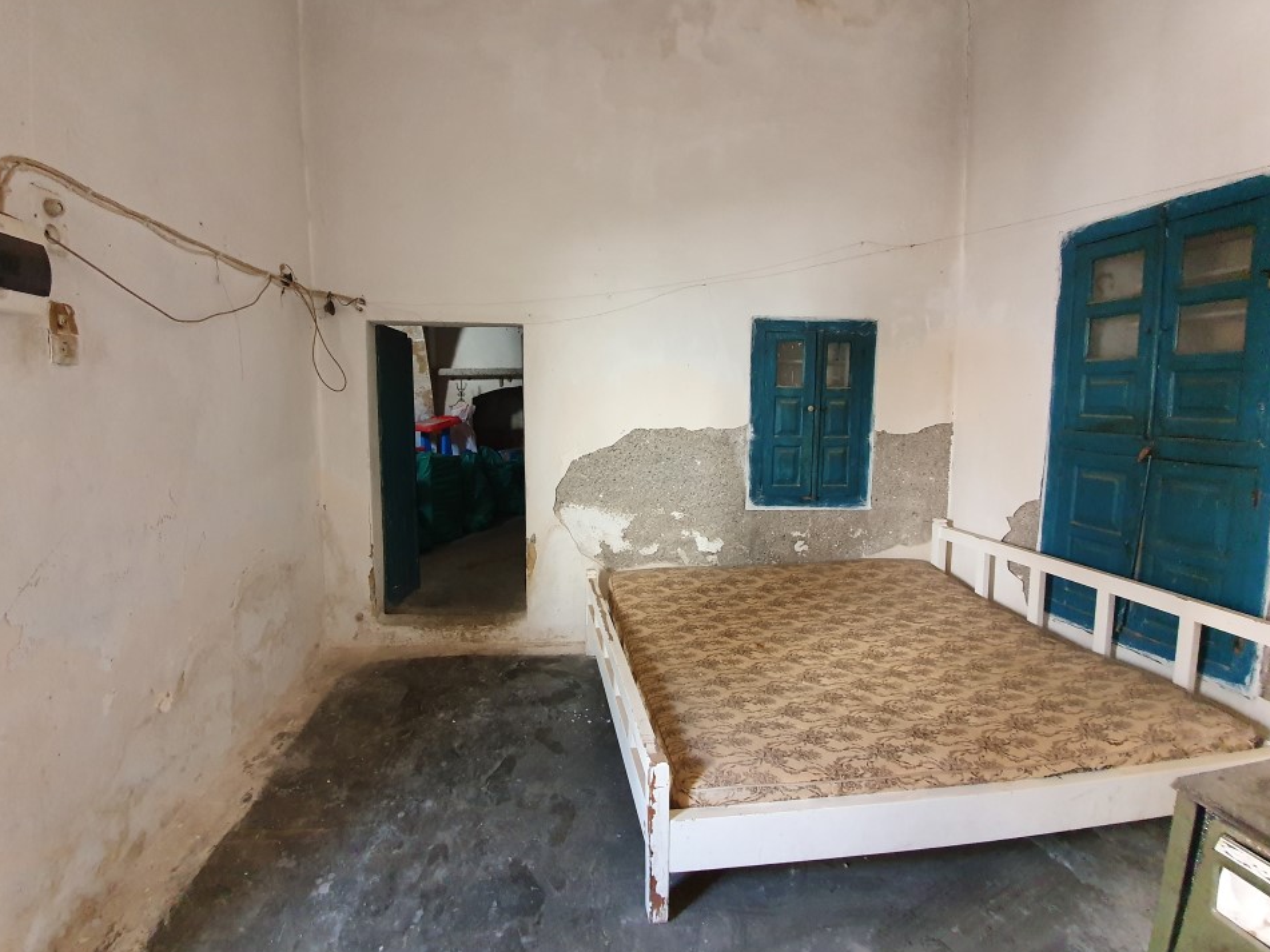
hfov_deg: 101.9
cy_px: 457
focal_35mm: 14
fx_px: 514
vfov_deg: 85.6
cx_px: 594
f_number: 2.2
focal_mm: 1.8
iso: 400
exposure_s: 1/30
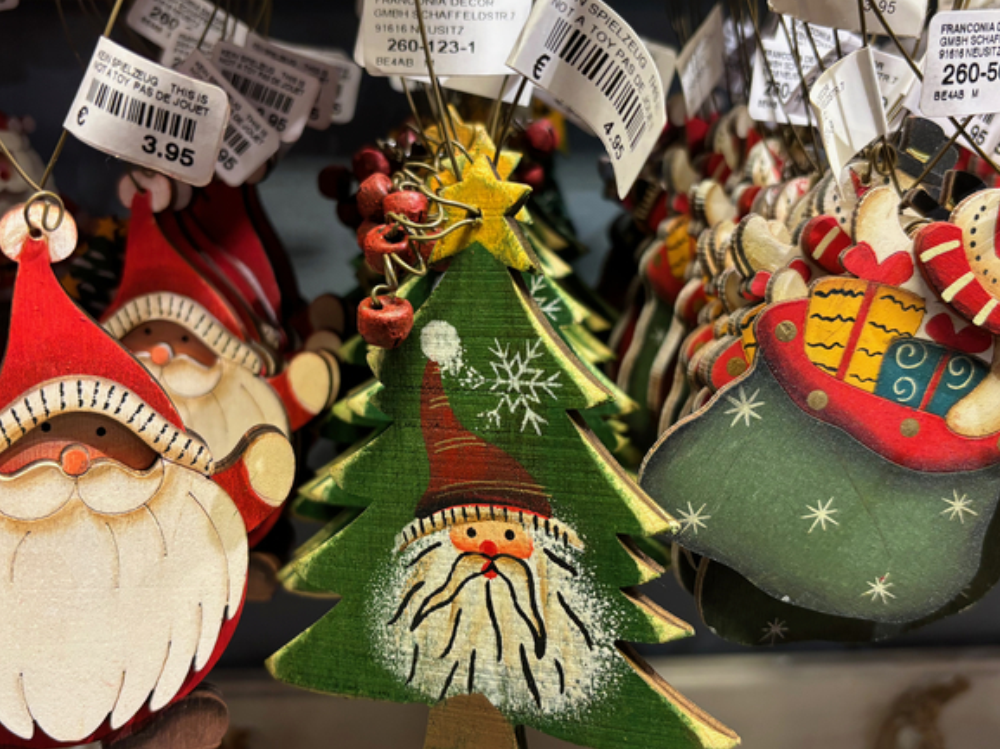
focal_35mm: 36
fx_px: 1040
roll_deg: +1.0
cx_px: 502
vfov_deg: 39.6
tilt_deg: -14.0
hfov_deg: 51.4
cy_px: 384
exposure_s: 1/50
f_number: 1.6
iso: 160
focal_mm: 5.96
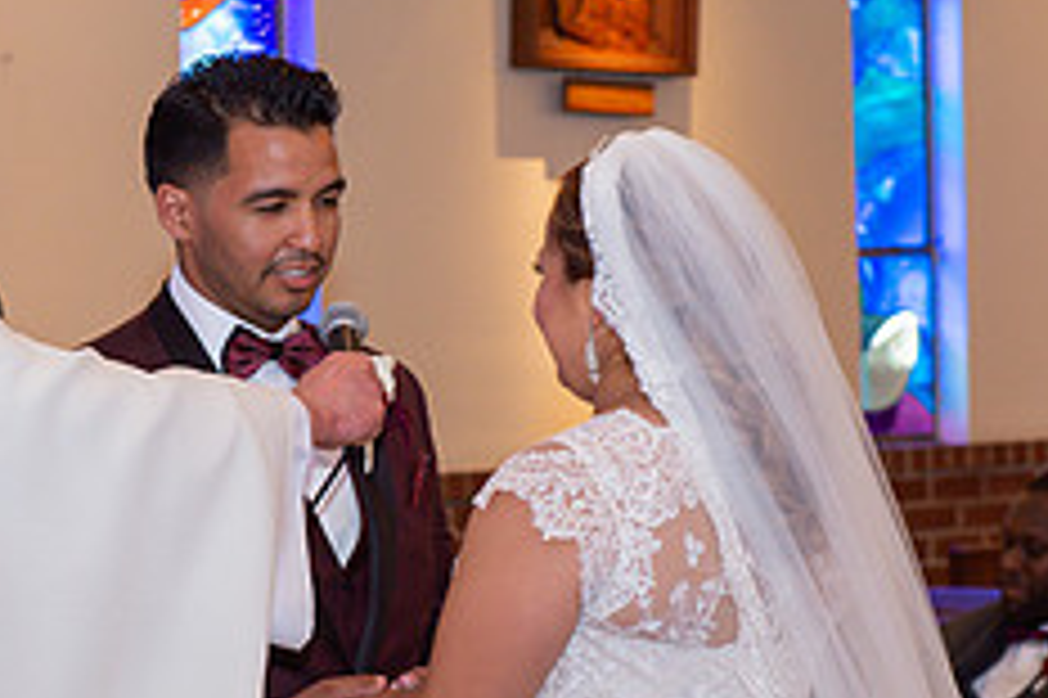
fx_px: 5062
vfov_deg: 7.9
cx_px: 418
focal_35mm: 174
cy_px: 486
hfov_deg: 11.8
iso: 1250
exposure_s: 1/60
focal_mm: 70
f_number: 4.5
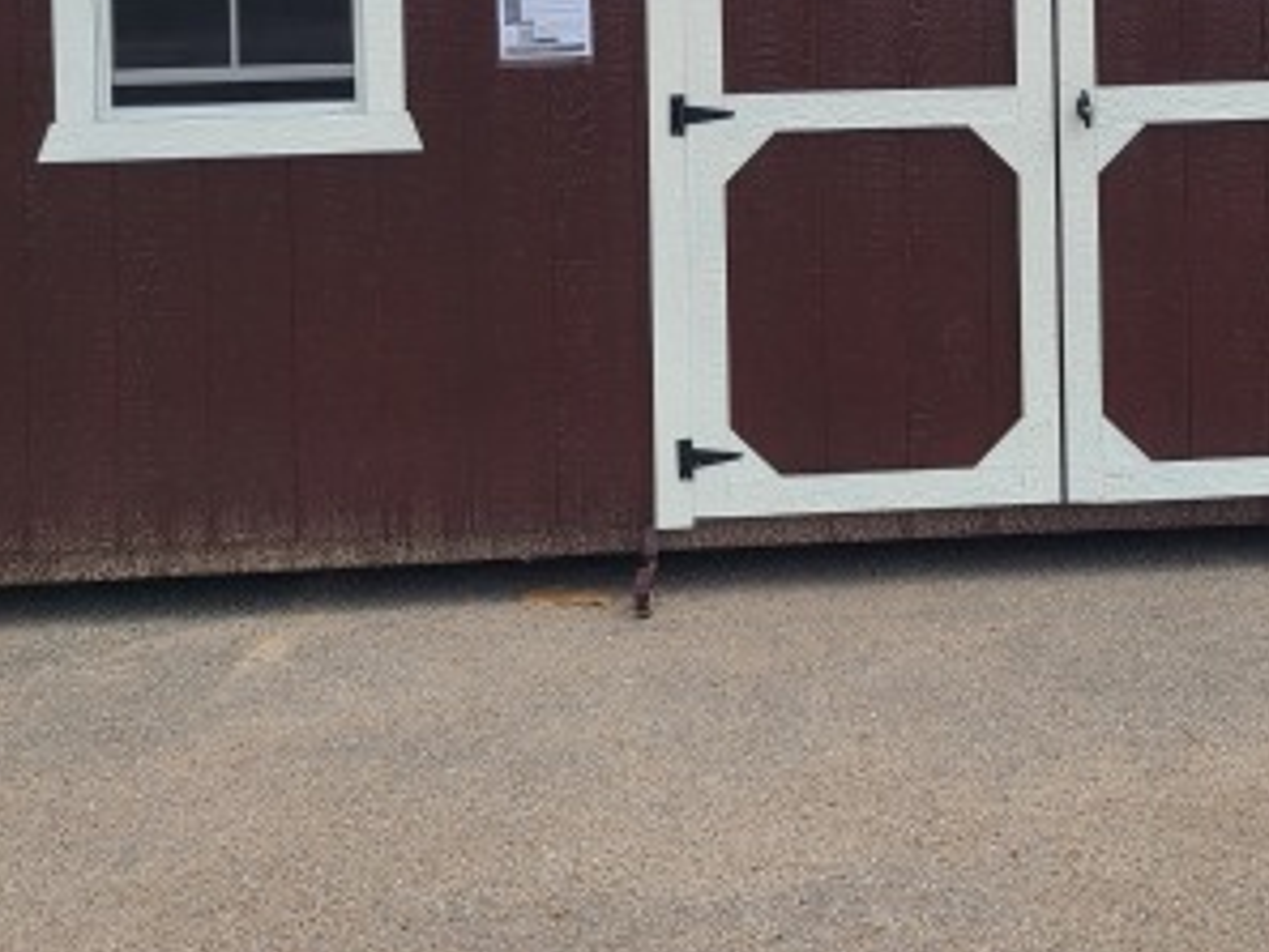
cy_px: -51
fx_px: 2054
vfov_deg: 24.6
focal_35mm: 56
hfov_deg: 33.7
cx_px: 940
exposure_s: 1/2327
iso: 40
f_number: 1.8
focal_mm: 5.4
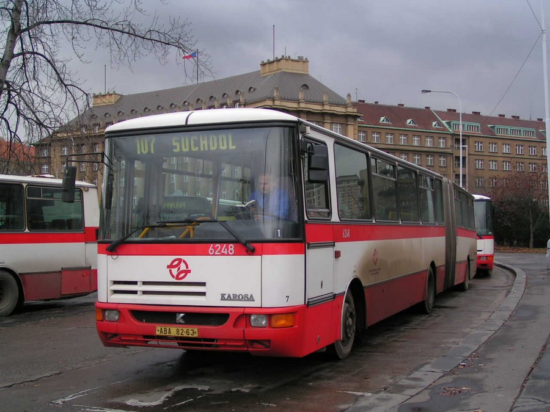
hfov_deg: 40.4
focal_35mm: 47
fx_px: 747
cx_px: 275
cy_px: 206
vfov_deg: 30.9
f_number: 2.8
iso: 50
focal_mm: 7.3
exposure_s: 1/320
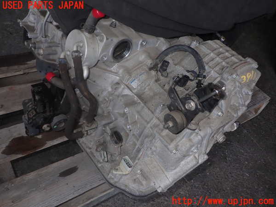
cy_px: 104
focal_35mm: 30
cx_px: 138
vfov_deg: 46.8
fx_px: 239
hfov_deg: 60.0
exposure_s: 1/30
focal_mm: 5.4
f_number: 6.3
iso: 200
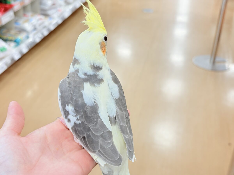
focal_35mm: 52
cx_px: 117
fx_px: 352
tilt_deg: -27.0
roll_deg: -3.5
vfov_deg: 28.0
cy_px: 88
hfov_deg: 36.8
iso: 40
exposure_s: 1/50
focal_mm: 5.96
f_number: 1.6
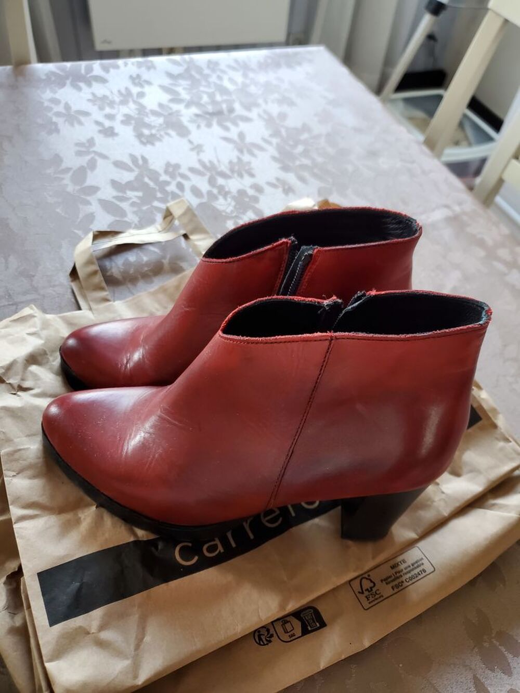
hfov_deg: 53.1
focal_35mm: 26
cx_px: 260
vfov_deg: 67.3
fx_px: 521
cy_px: 346
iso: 200
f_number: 1.5
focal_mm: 4.3
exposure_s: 1/50
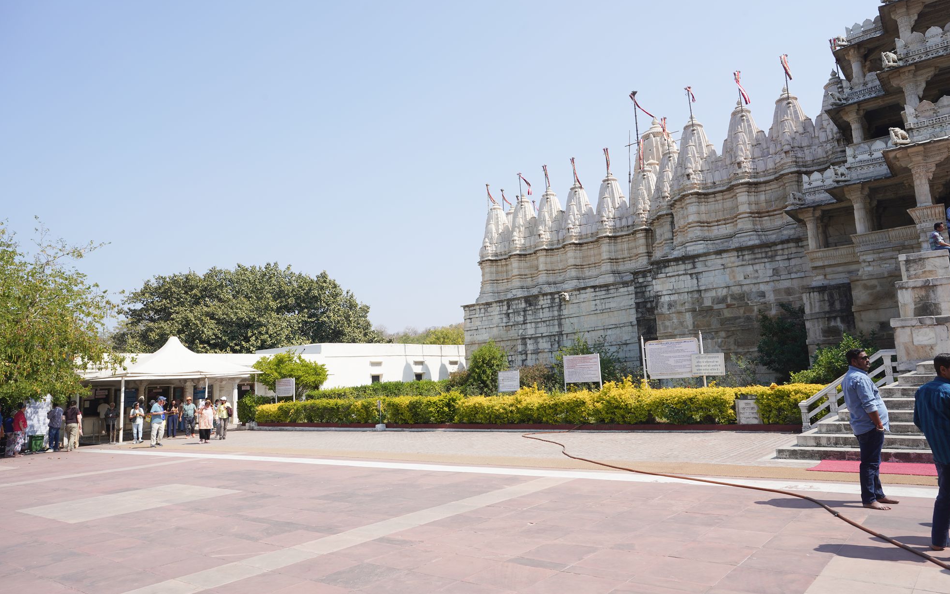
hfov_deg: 72.5
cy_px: 275
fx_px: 647
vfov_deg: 49.2
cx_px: 484
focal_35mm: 25
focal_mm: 24
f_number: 13
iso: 100
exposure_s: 1/100
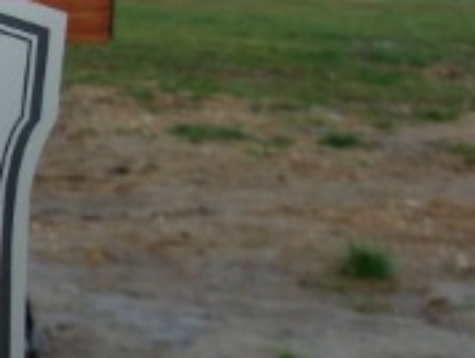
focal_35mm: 97
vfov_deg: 15.3
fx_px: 1333
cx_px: -224
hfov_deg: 18.1
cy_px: 227
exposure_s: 1/350
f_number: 3
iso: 80
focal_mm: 4.9
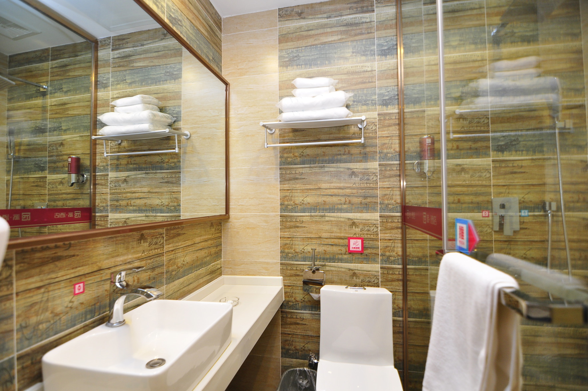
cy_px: 196
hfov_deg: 95.0
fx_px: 269
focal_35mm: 16
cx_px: 294
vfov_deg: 71.9
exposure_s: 1/20
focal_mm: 11
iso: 500
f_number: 2.8
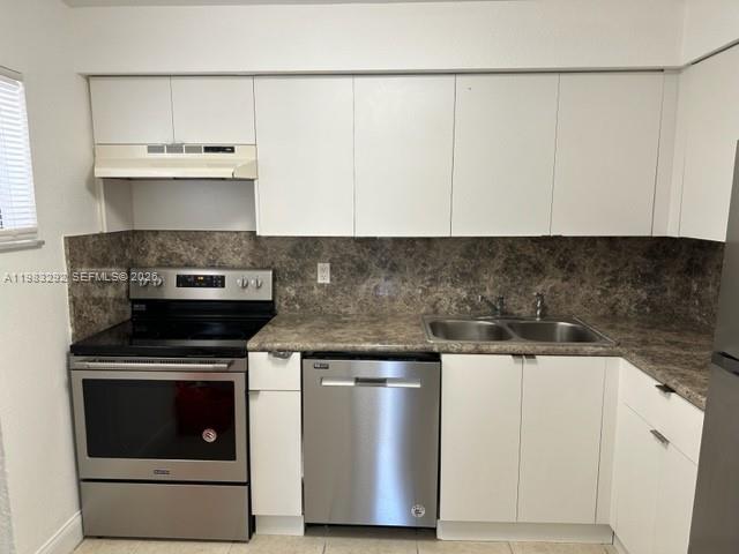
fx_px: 512
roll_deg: +0.0
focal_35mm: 24
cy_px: 277
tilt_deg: -9.1
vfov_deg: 56.8
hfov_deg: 71.6
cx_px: 370
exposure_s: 1/60
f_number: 1.78
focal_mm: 6.86
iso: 125
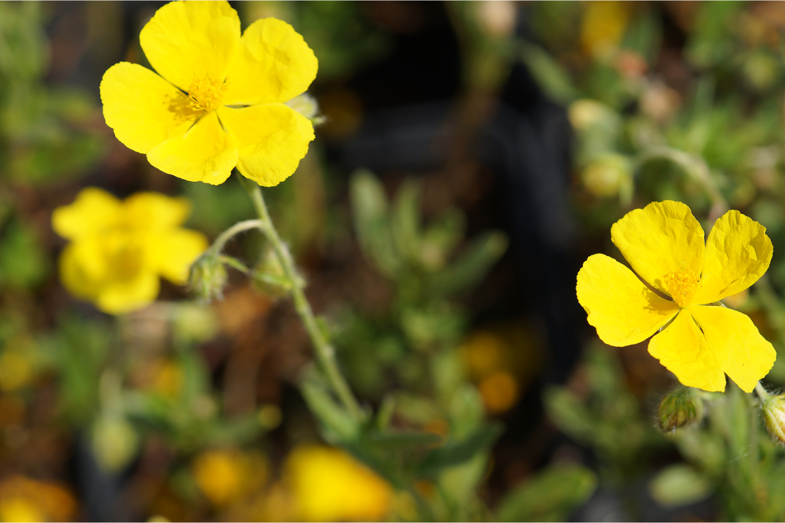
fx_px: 3271
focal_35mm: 150
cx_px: 392
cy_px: 262
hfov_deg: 13.7
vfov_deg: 9.1
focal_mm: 100
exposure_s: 1/400
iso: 100
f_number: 5
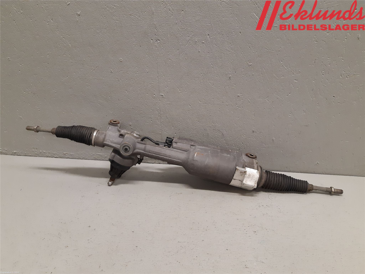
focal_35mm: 26
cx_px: 182
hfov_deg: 67.3
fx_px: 274
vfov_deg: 53.1
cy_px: 137
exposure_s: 1/50
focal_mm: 3.93
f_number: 1.7
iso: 160
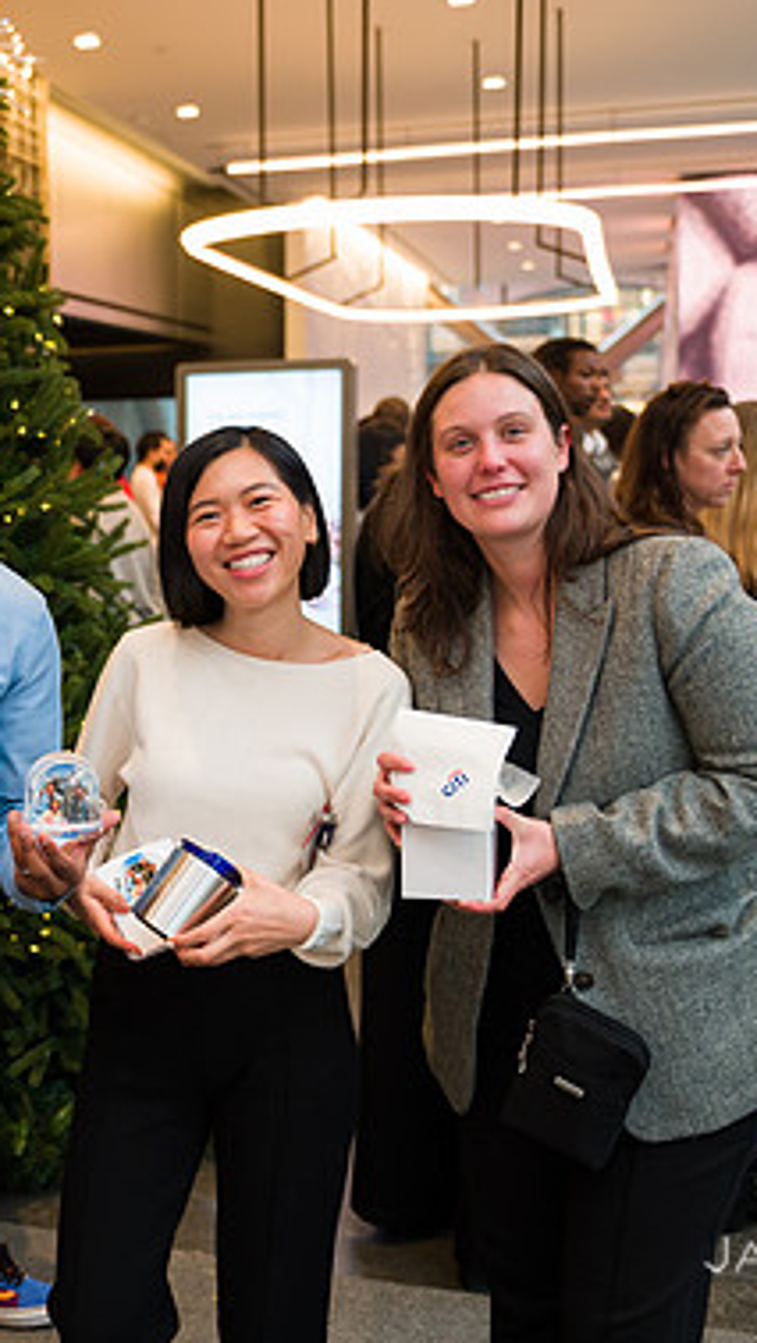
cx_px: 14
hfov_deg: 25.4
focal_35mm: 45
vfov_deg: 45.5
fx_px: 1604
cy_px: 664
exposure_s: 1/125
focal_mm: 28
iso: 400
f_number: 3.2
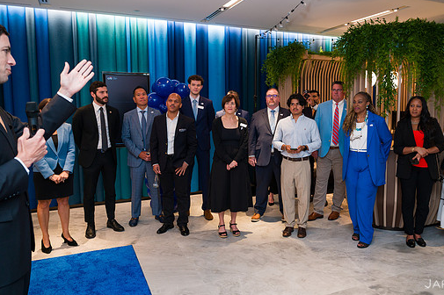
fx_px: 370
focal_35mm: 30
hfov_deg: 61.7
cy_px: 138
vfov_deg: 43.5
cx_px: 254
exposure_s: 1/200
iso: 640
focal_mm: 26
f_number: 3.5
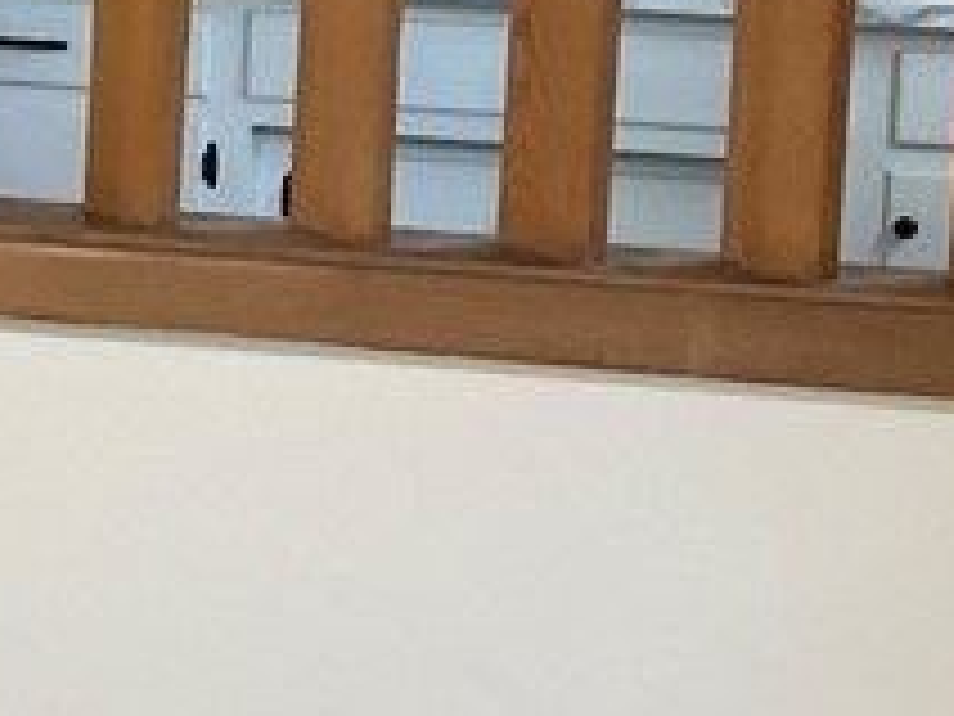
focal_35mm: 140
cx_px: -328
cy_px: 5
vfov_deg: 10.5
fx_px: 3858
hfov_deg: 13.5
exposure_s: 1/60
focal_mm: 3
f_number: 1.8
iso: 100
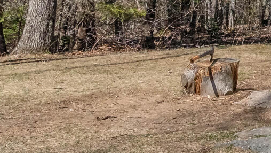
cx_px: 724
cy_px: -238
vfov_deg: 10.3
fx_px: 712
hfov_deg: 13.0
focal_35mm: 99
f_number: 8
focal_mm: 16
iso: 800
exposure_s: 1/6000
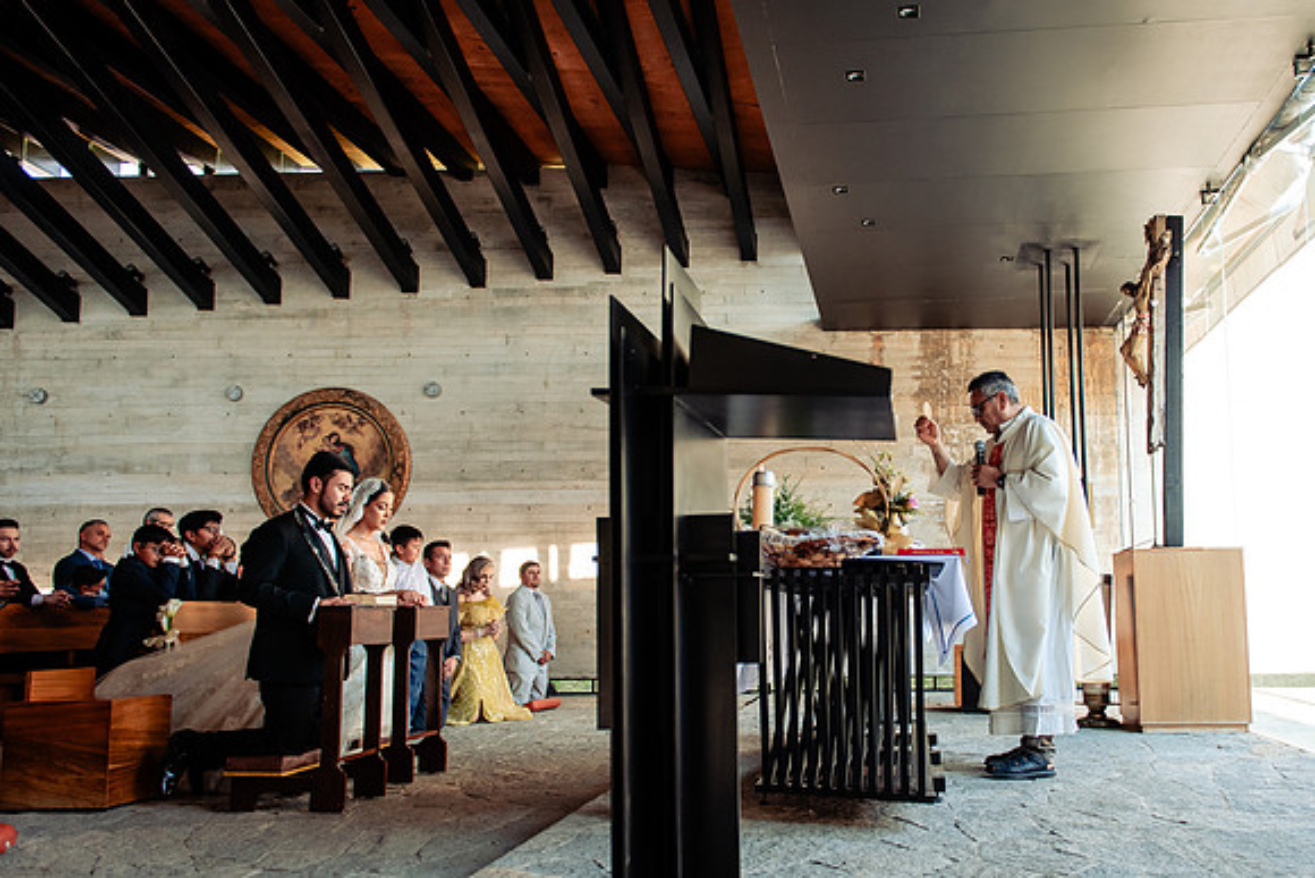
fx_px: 1099
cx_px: 804
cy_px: 490
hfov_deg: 61.1
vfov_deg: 43.5
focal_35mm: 30
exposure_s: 1/640
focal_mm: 24
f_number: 3.2
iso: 500
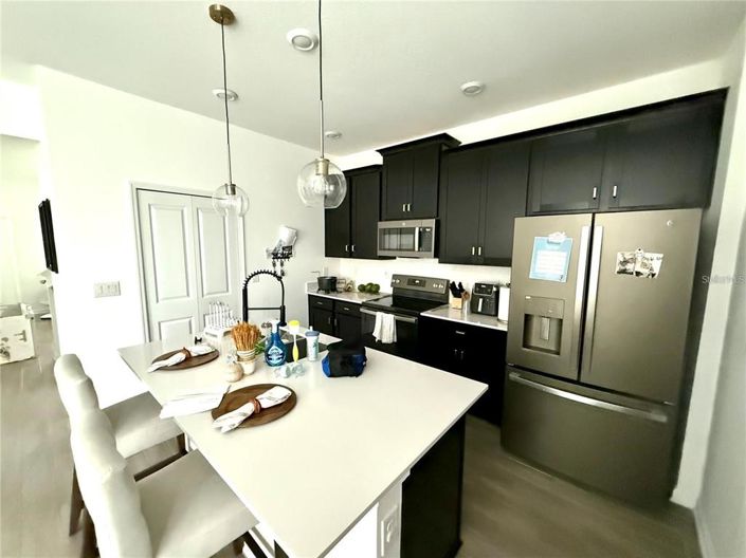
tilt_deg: -5.7
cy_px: 279
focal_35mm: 14
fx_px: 302
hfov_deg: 102.1
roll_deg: -0.2
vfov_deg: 85.6
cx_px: 373
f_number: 2.2
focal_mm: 2.22
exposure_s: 1/60
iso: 1250
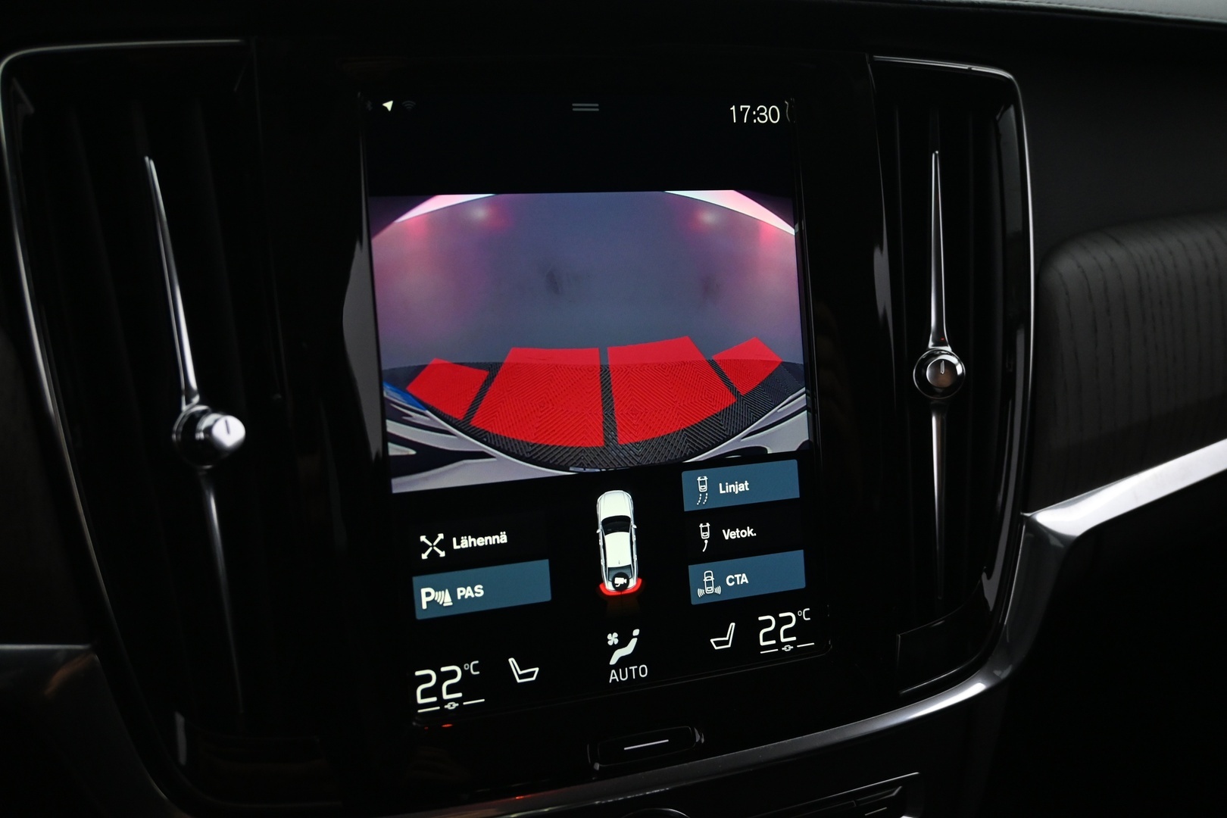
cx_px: 614
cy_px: 409
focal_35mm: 31
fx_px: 1048
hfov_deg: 60.7
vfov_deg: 42.6
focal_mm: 20.5
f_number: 3.8
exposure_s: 1/20
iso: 1600
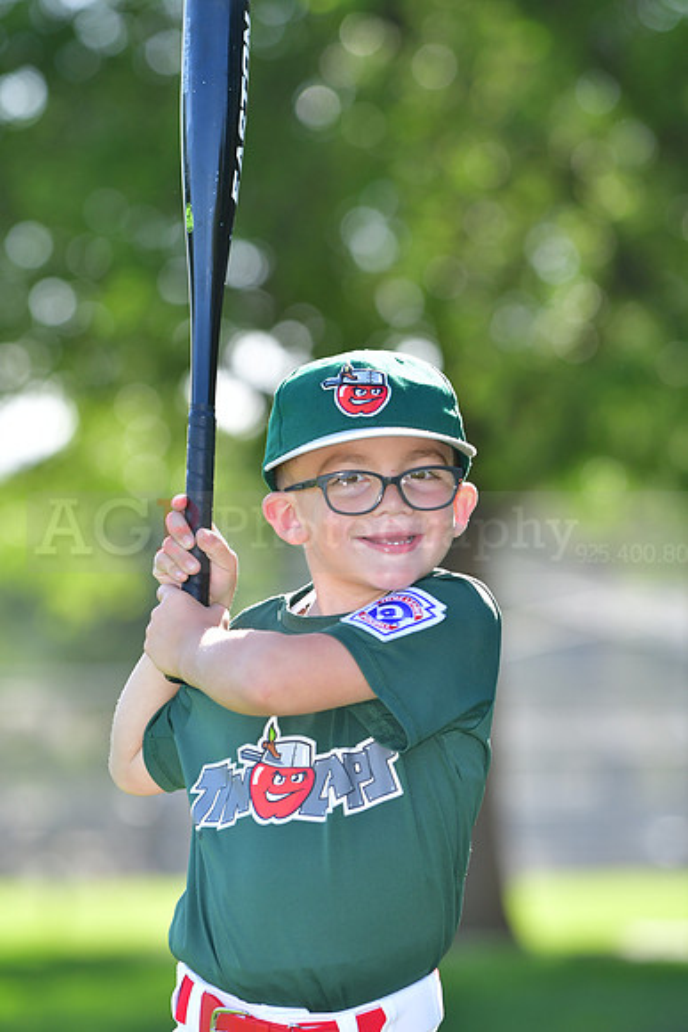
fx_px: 6661
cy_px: 516
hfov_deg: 5.9
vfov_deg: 8.9
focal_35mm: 232
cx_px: 344
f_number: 4
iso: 400
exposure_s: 1/1000
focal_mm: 155
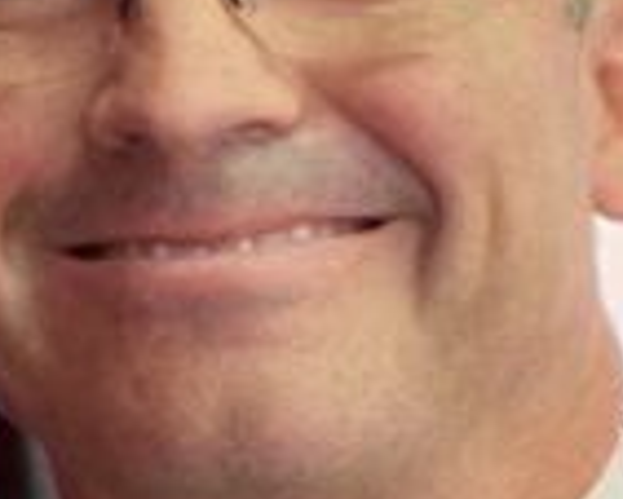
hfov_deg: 11.8
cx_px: 221
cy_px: 371
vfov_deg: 9.5
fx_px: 3008
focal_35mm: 163
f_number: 2.2
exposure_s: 1/59
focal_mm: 2.71
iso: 200
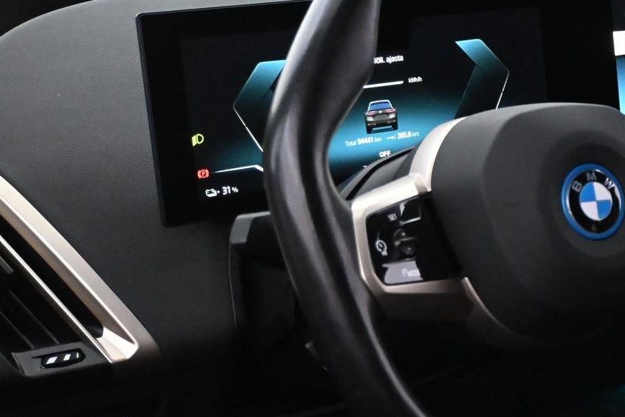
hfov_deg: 25.7
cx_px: 533
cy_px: 184
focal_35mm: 77
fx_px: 1337
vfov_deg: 17.7
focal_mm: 25
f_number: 4.2
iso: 7200
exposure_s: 1/60
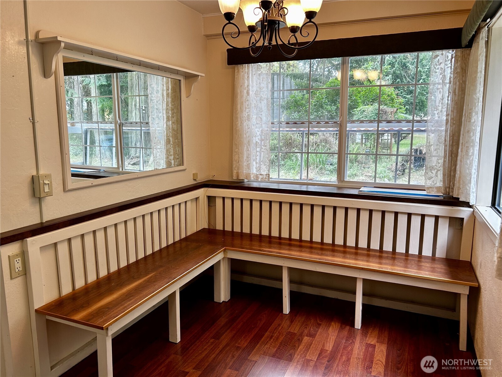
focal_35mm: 26
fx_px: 377
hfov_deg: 67.3
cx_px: 251
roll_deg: +0.0
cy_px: 188
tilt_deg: -7.9
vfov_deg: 53.1
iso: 50
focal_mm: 5.7
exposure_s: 1/120
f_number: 1.5
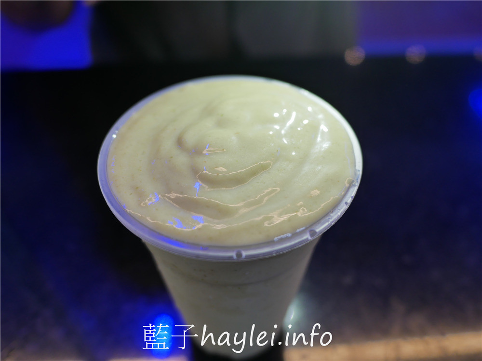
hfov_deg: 60.0
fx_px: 418
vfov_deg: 46.8
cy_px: 180
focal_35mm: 30
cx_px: 241
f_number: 2.2
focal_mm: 15
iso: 200
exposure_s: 1/160
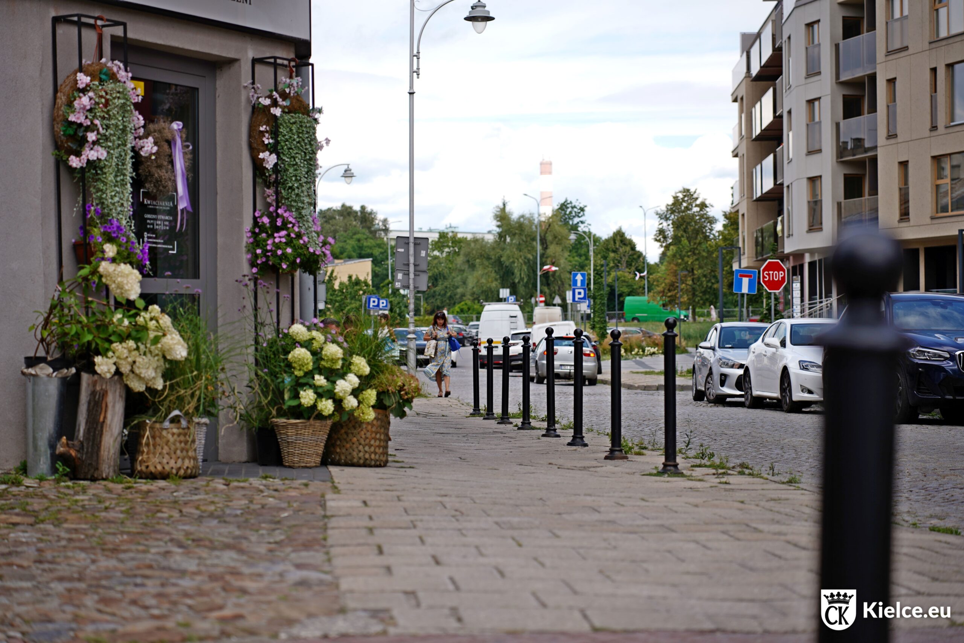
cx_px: 482
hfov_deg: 27.0
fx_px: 2008
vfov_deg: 18.2
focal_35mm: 75
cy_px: 322
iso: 80
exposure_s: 1/800
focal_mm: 75
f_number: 2.8
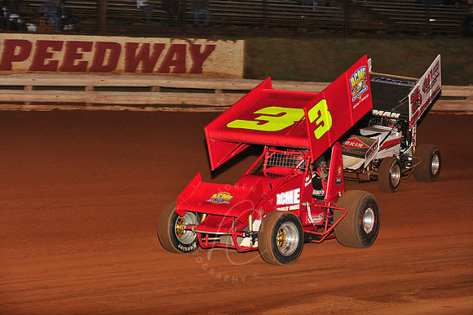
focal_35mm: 112
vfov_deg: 12.2
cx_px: 236
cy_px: 158
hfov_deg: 18.3
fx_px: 1471
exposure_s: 1/320
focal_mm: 112
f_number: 6.3
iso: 1000
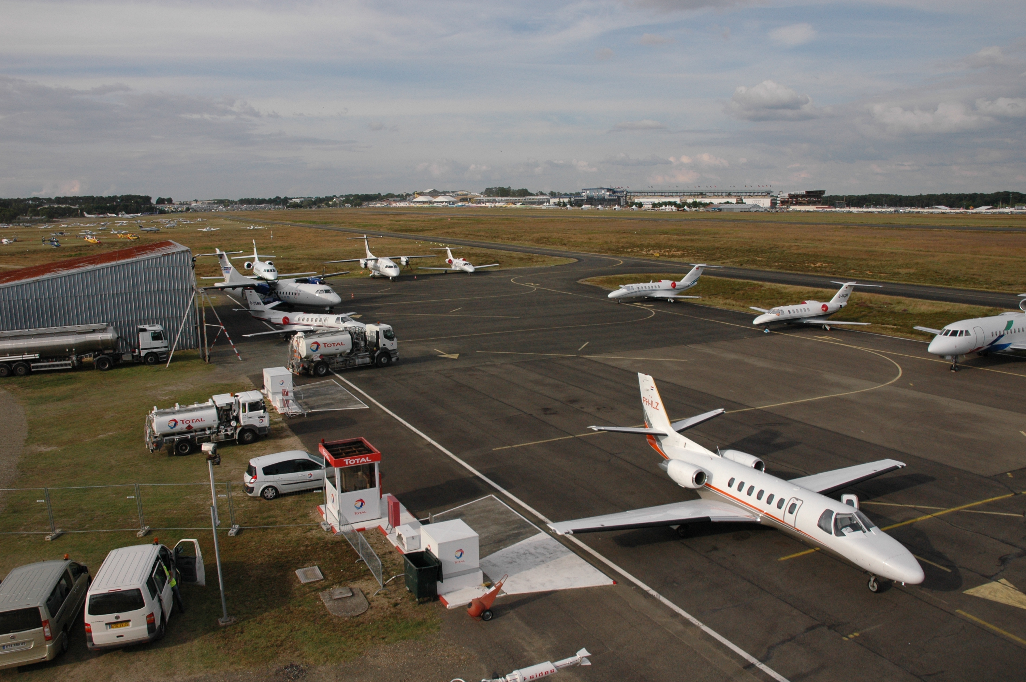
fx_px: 769
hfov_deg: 67.4
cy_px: 341
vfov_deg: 47.8
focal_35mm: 27
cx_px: 513
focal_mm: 18
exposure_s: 1/1000
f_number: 8
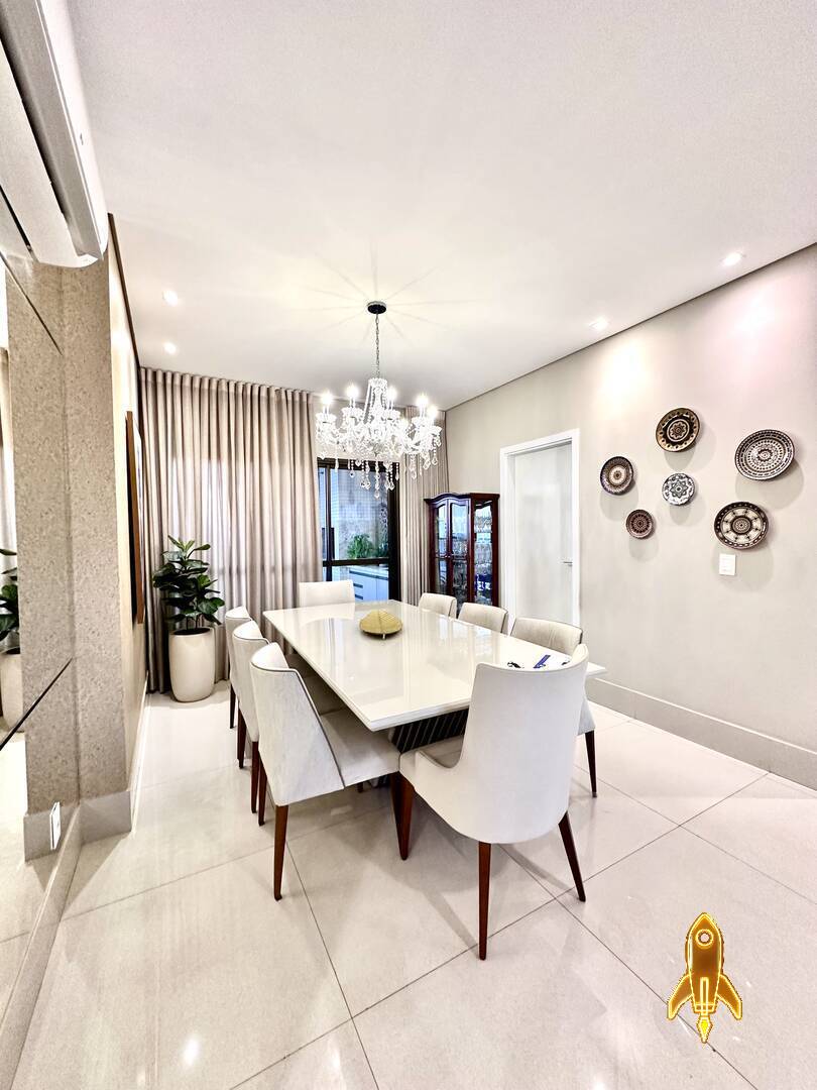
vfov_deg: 102.1
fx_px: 441
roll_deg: -0.4
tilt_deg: -0.9
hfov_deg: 85.7
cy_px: 545
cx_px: 408
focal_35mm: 14
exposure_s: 1/60
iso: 250
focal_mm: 2.22
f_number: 2.2
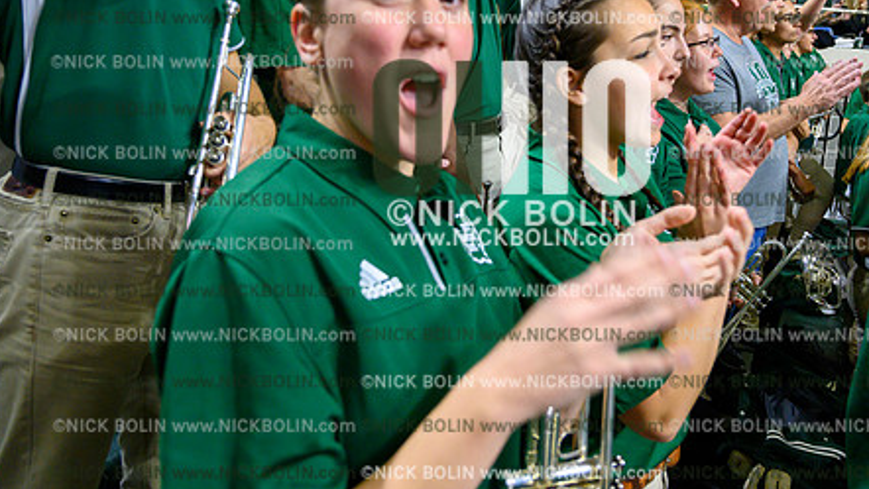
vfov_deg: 35.3
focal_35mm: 33
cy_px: 154
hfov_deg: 59.1
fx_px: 761
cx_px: 511
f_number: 4.5
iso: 3200
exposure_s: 1/200
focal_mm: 24
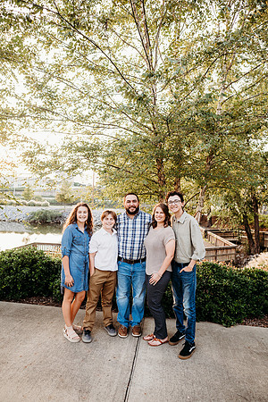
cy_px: 201
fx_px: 268
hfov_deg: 53.1
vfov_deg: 73.7
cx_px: 134
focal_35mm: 24
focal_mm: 24
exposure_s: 1/200
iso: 250
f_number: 3.2
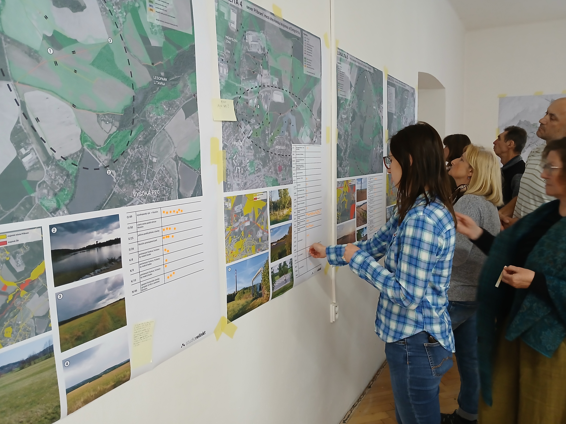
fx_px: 441
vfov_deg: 51.4
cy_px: 212
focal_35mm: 27
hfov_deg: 65.3
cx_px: 290
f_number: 1.8
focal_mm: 3.98
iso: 320
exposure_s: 1/30
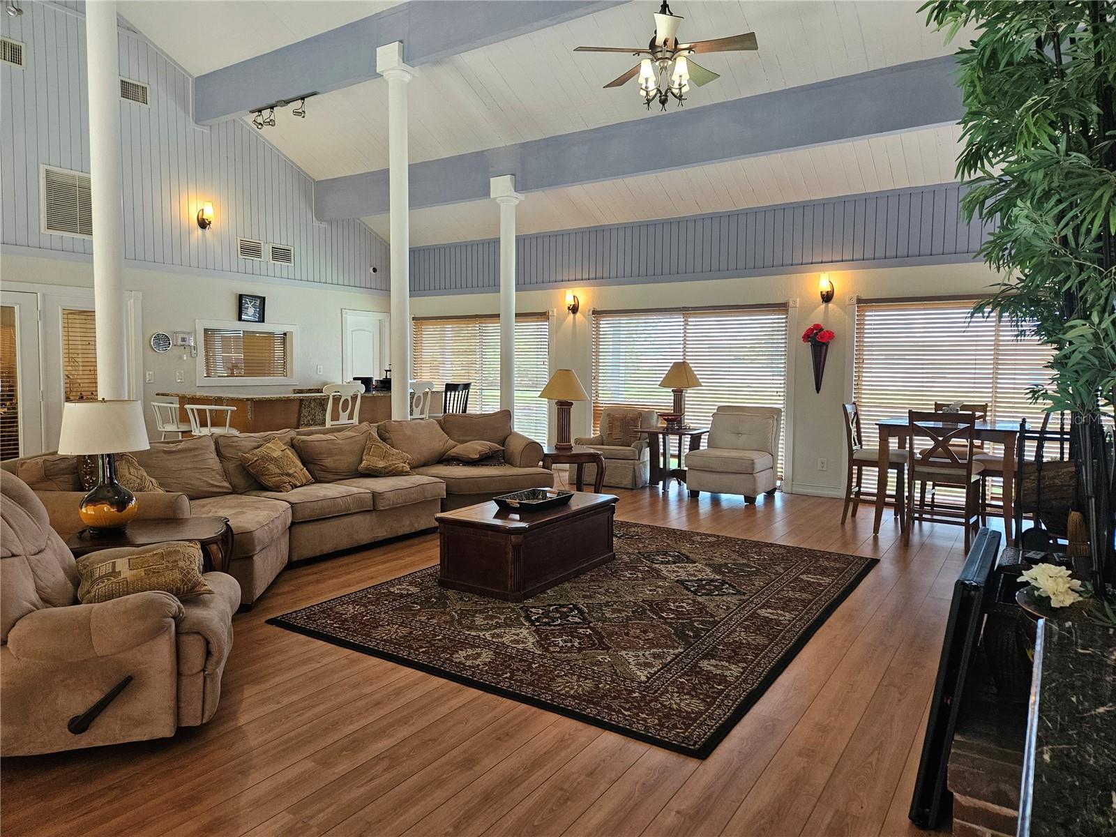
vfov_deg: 58.9
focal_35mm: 23
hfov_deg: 73.9
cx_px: 558
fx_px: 742
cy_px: 418
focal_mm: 5.4
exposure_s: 1/120
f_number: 1.8
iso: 320
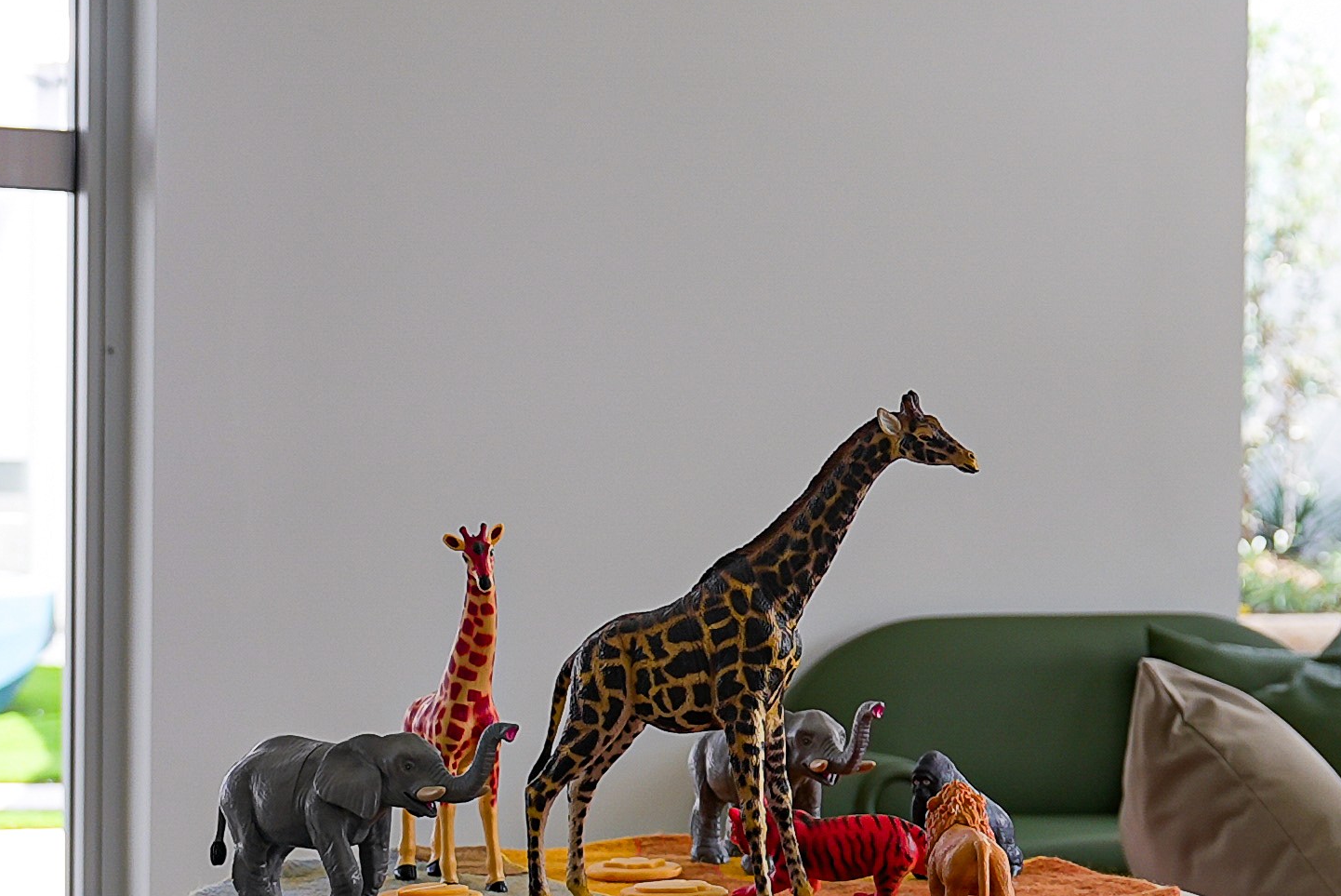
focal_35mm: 100
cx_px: 1357
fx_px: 3727
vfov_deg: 13.7
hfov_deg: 19.8
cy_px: 635
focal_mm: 34
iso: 125
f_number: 2.8
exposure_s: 1/100
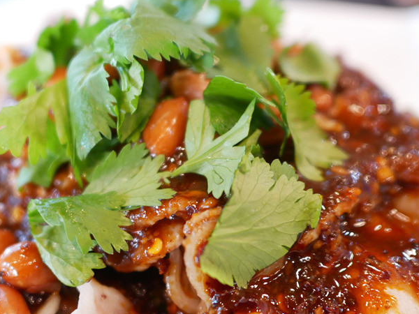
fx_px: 605
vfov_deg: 28.9
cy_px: 204
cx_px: 184
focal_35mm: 50
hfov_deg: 38.1
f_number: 1.7
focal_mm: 15
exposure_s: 1/60
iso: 400
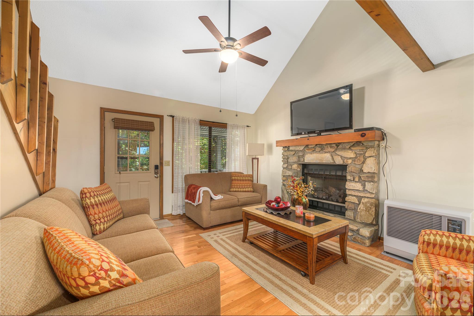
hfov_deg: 104.3
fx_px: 184
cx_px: 237
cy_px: 158
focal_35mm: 14
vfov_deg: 81.2
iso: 320
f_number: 8
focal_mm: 14
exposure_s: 1/50
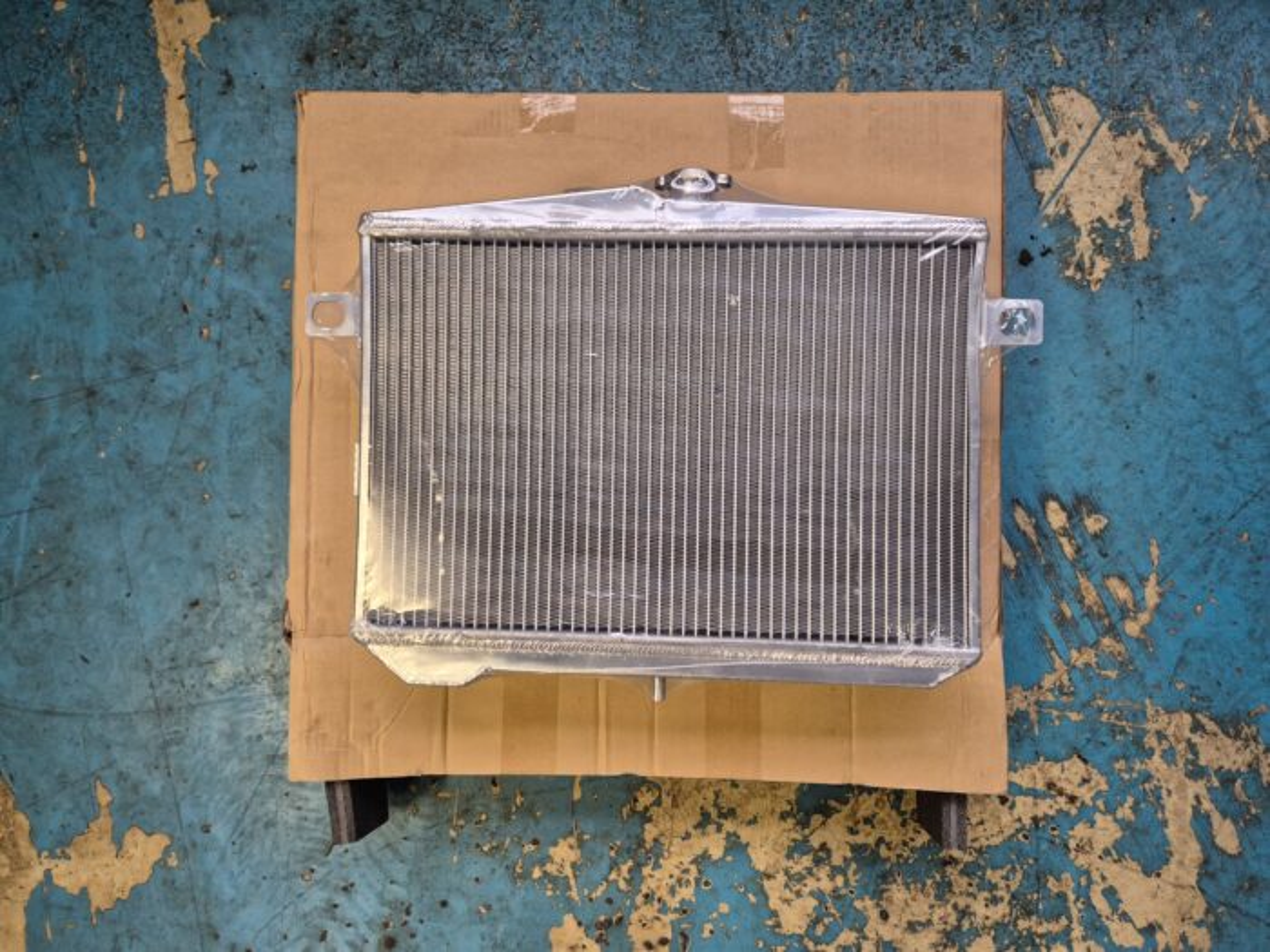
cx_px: 635
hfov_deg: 73.9
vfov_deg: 58.9
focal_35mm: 23
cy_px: 476
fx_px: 844
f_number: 1.8
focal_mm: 5.4
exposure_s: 1/100
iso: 500
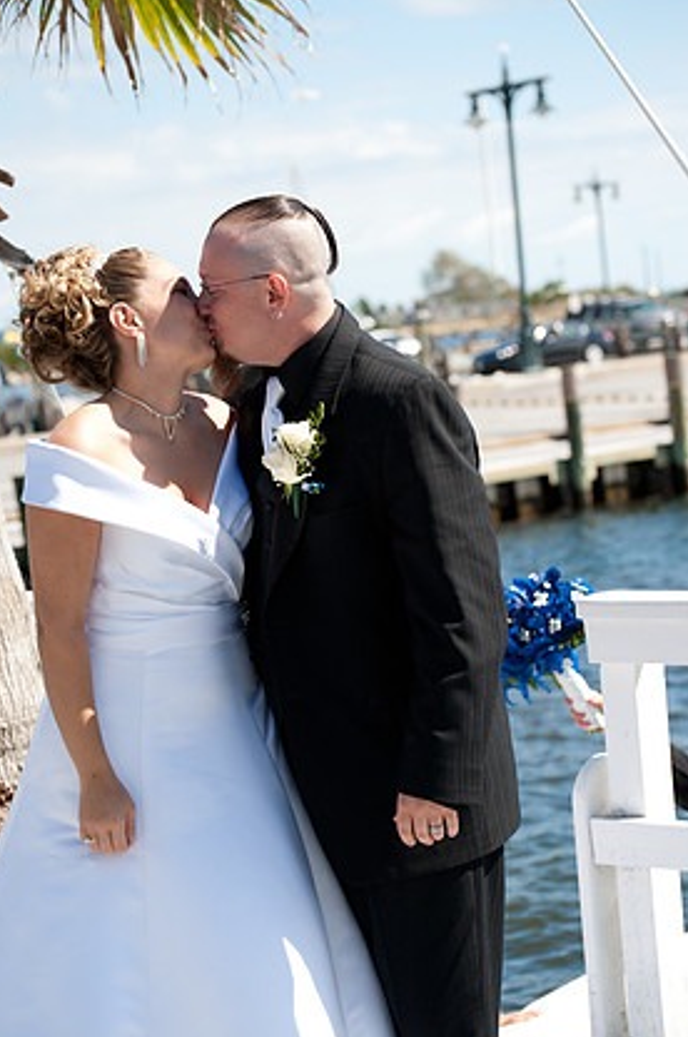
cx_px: 323
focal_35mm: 92
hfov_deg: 14.8
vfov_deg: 22.2
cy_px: 541
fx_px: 2646
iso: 640
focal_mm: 85
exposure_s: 1/3200
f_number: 5.6
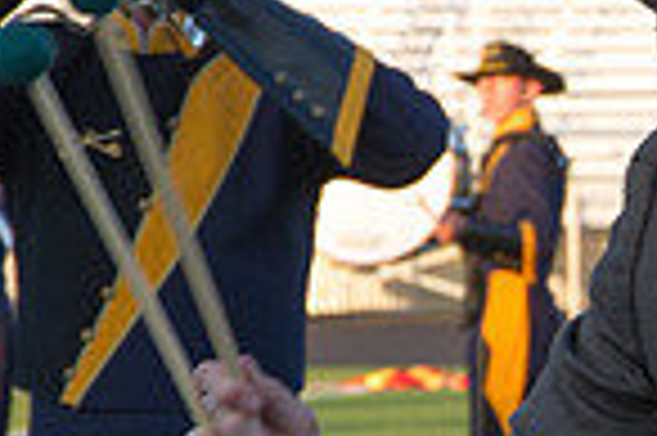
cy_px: 410
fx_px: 8550
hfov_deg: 4.4
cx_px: 856
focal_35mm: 469
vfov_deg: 2.9
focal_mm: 90
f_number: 8
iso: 640
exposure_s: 1/250
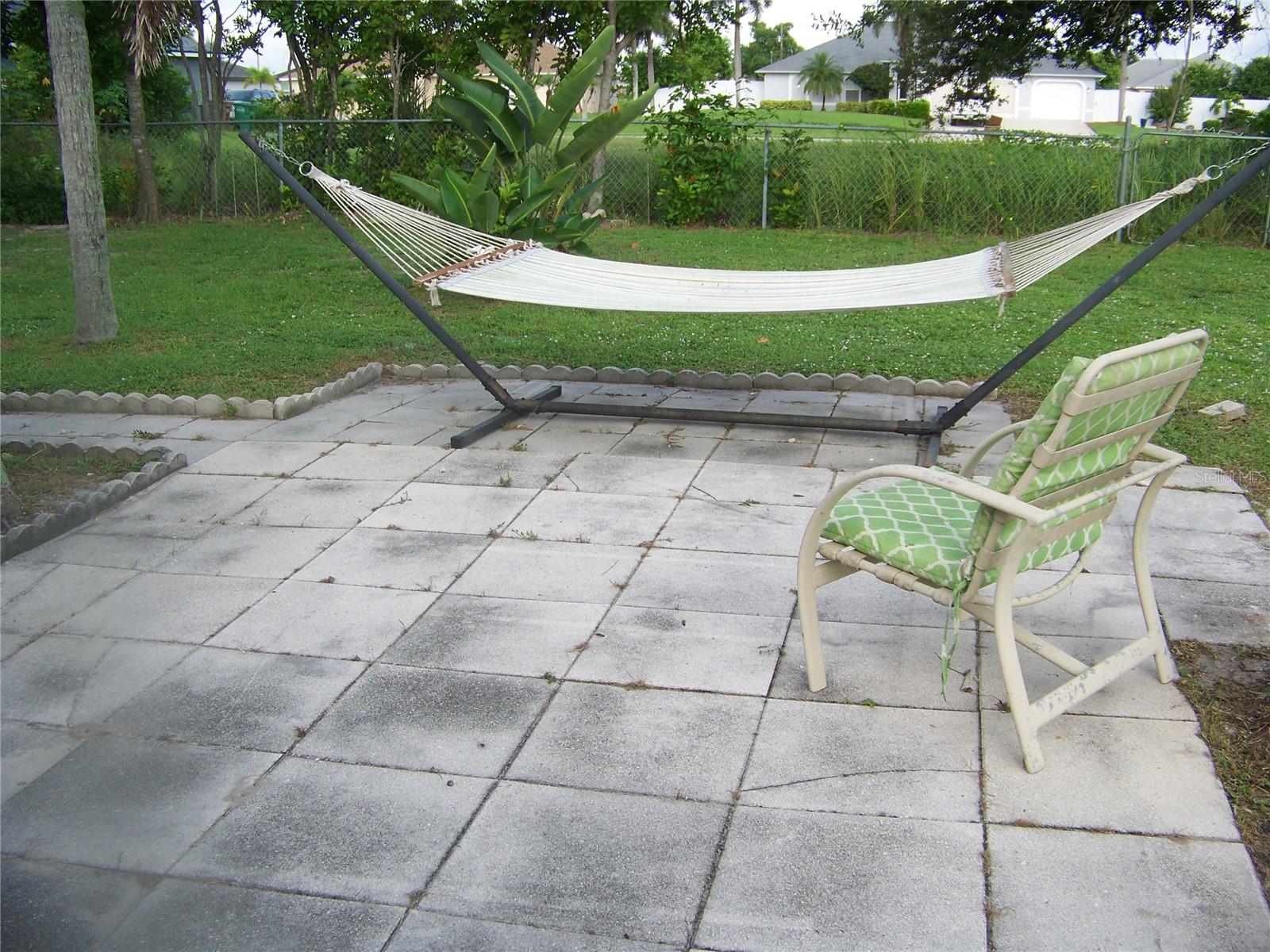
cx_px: 635
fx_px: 1321
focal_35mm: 36
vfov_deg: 39.7
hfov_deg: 51.4
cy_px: 476
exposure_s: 1/250
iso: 64
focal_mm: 5.85
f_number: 2.8
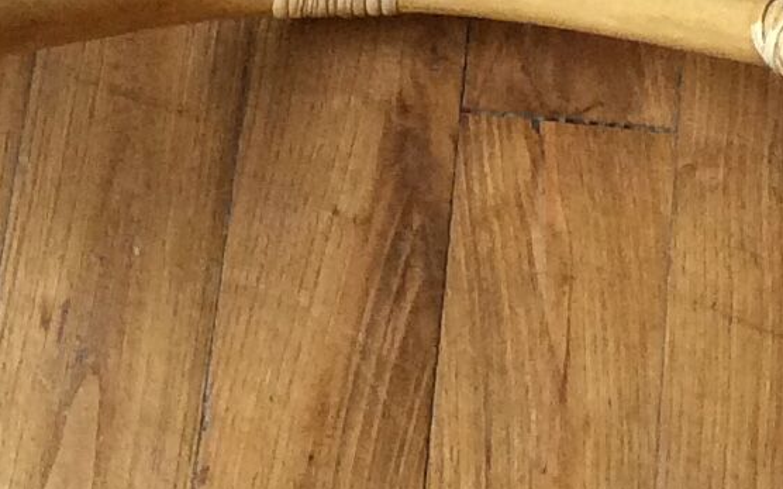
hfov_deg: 13.3
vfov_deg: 7.6
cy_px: -757
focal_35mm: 158
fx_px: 3370
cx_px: 425
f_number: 2.4
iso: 125
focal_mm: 3.3
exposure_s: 1/25
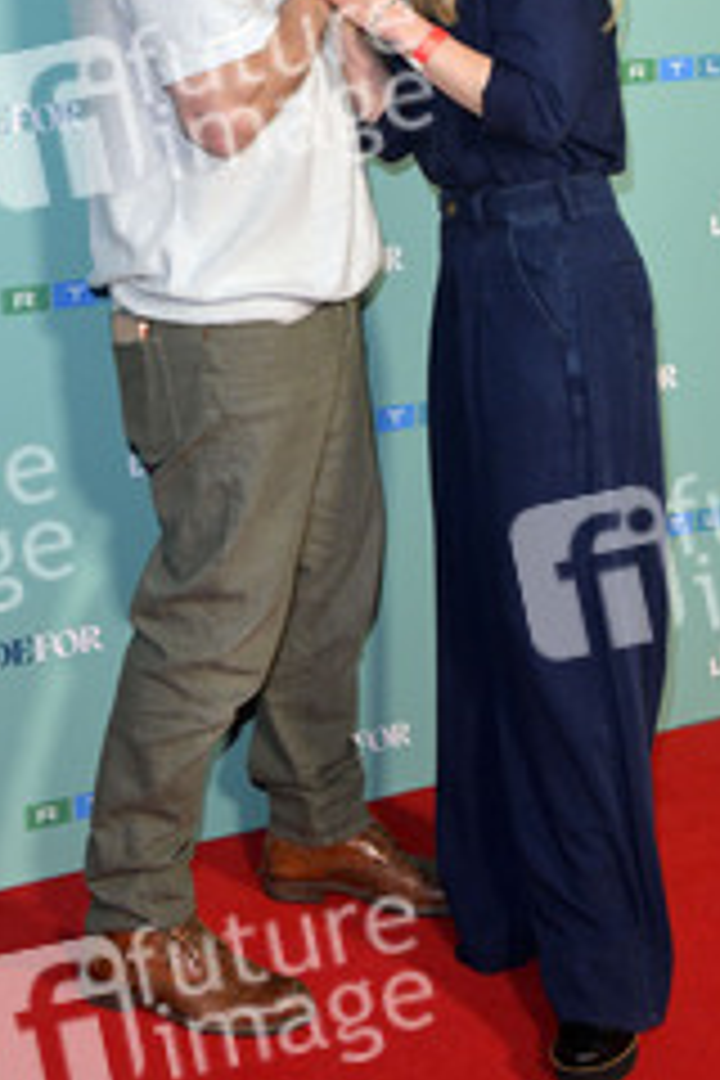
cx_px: 333
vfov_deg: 33.0
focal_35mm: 60
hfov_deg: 22.6
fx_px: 1800
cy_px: 328
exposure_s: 1/250
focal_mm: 36
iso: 1600
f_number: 6.3
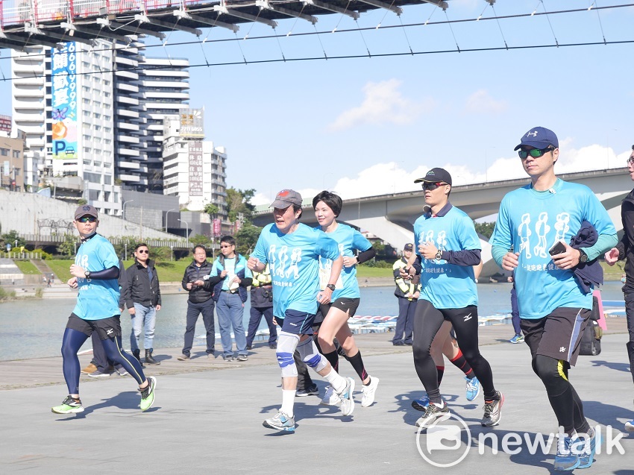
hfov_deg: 27.8
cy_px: 238
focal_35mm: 70
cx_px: 317
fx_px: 1282
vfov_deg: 21.0
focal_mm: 35
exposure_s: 1/500
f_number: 5.6
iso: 200
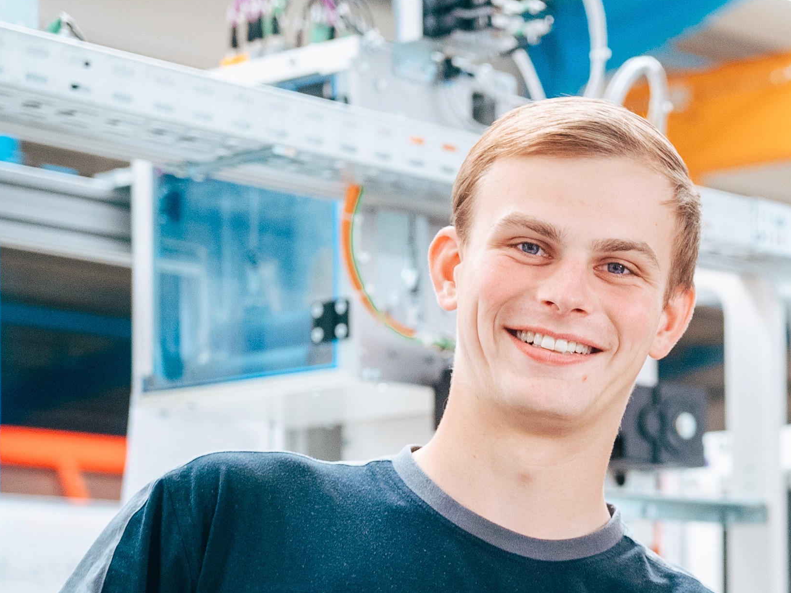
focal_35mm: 116
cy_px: 609
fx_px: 2656
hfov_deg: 16.5
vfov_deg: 12.6
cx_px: 816
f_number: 2.8
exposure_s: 1/25
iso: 1600
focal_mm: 46.5
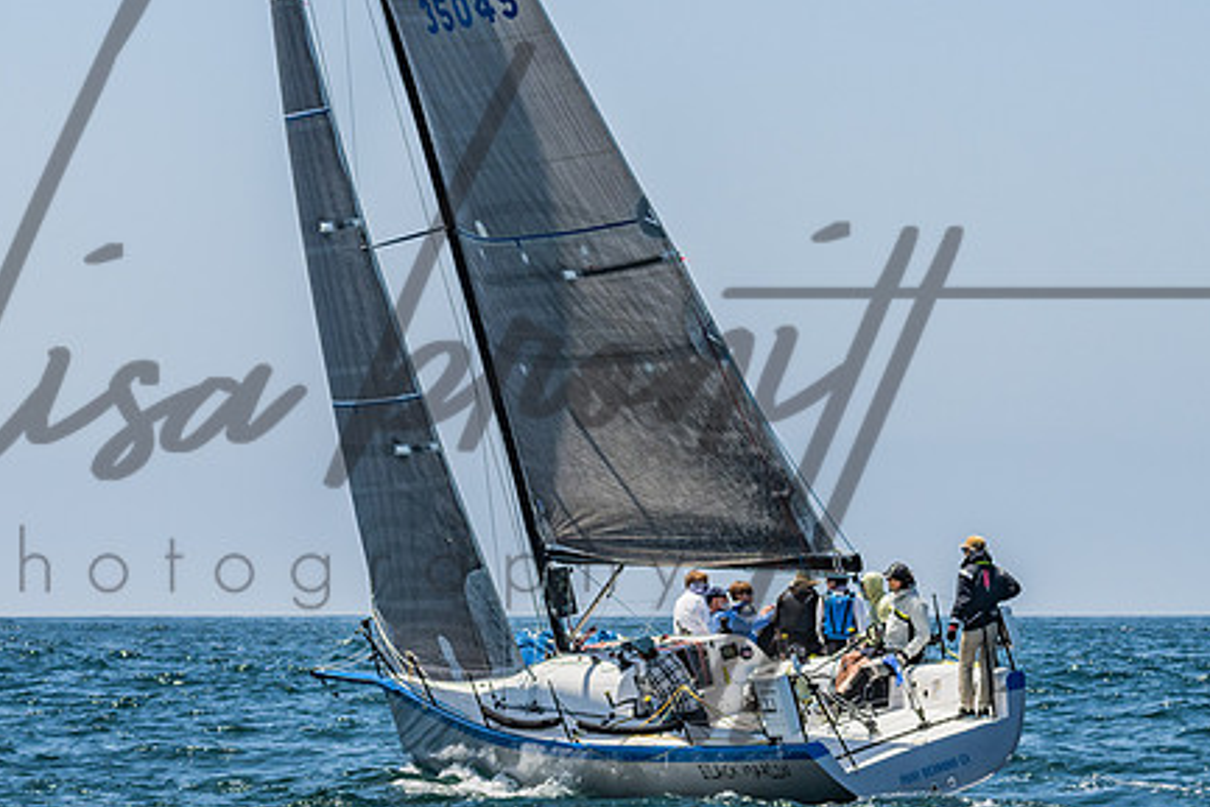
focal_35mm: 227
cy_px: 566
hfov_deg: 9.1
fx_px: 7632
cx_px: 642
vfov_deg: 6.1
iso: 250
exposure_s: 1/2000
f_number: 6.3
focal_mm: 116
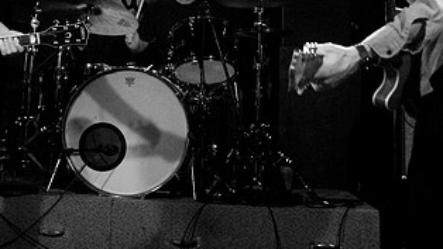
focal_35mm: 58
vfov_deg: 20.1
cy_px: 3
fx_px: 682
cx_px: 198
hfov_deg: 36.0
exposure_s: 1/60
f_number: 3.2
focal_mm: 20
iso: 800
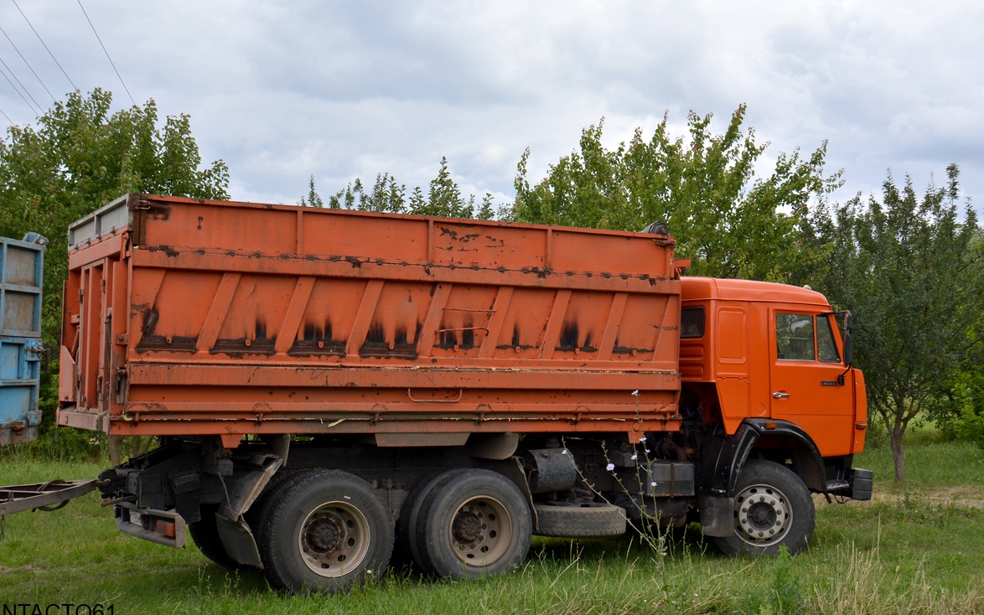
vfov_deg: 25.8
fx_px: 1341
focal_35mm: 50
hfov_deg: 40.3
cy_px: 292
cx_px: 496
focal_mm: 32
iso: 200
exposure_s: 1/250
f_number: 8
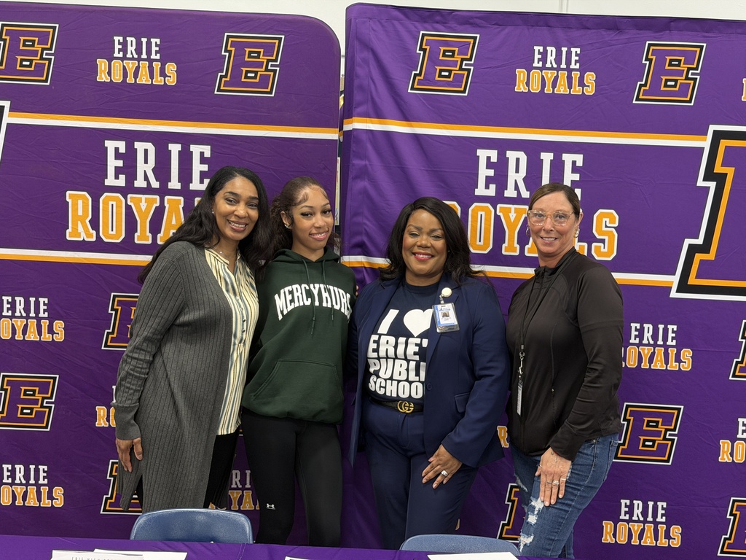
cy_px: 280
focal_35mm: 48
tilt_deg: -4.2
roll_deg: -2.1
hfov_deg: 39.7
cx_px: 373
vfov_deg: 30.3
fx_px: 1034
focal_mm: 6.76
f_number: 1.78
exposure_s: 1/60
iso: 200
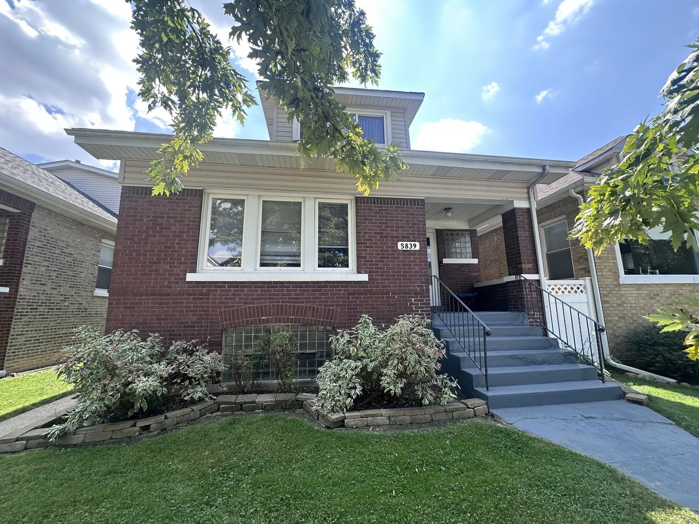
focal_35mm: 14
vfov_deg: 85.7
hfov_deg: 102.1
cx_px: 350
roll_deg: +0.4
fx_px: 283
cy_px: 262
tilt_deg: +10.6
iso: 40
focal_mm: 2.22
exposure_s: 1/384
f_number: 2.2
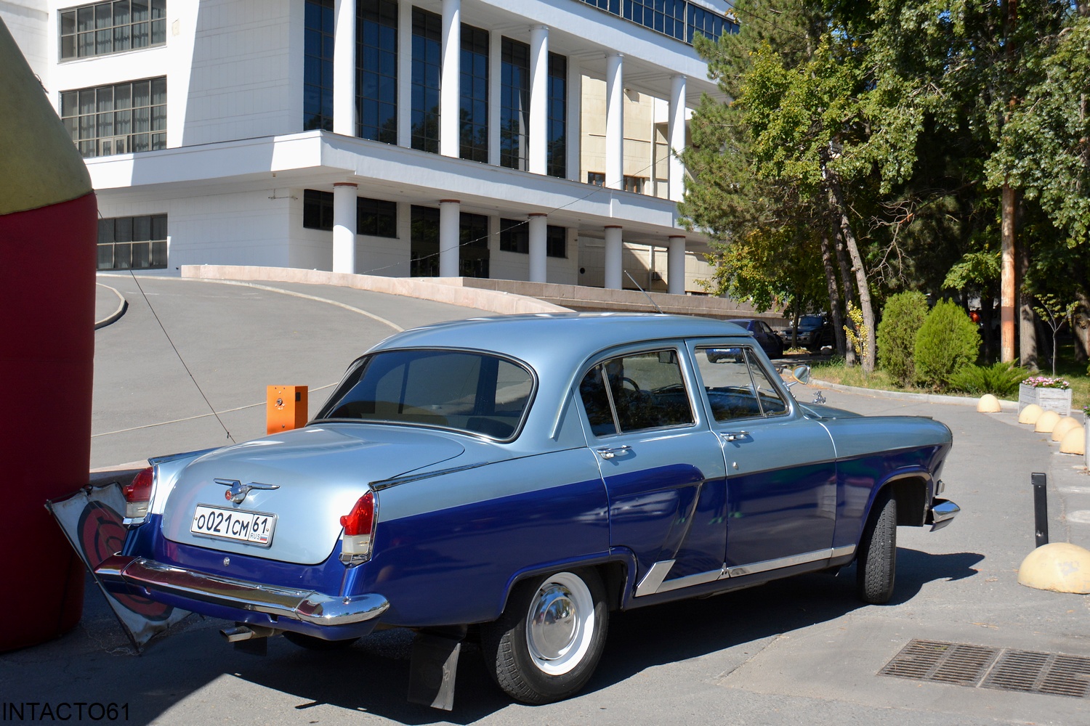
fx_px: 1453
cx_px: 545
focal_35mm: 48
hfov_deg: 41.1
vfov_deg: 28.1
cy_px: 363
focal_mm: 32
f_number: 6.3
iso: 400
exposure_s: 1/1600
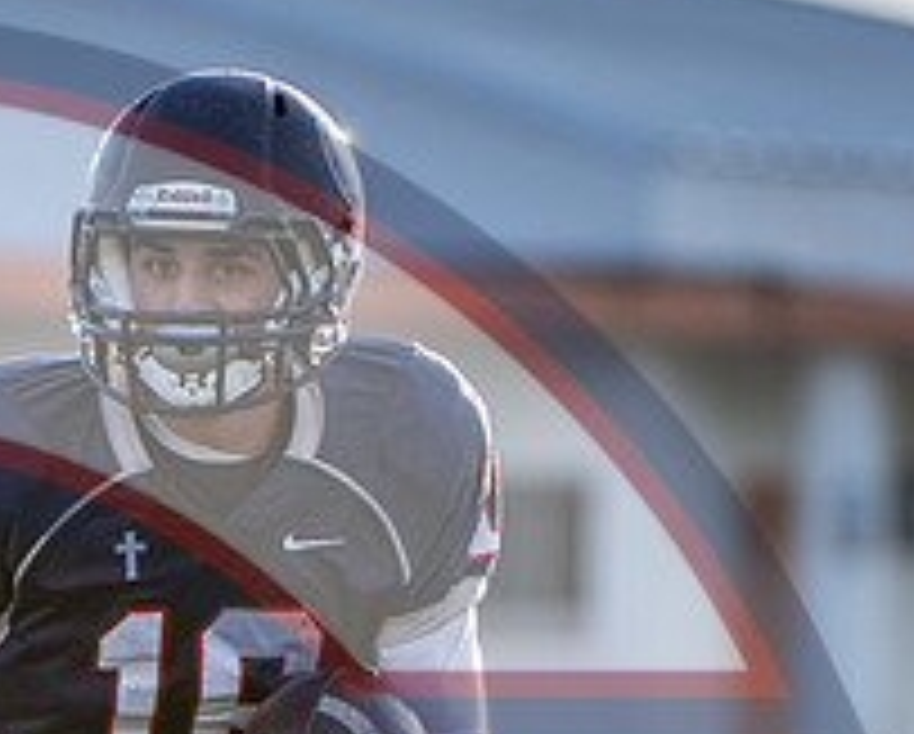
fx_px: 29989
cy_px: 750
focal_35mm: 1107
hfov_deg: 1.7
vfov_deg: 1.4
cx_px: 171
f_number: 4
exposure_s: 1/1000
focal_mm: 260
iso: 180
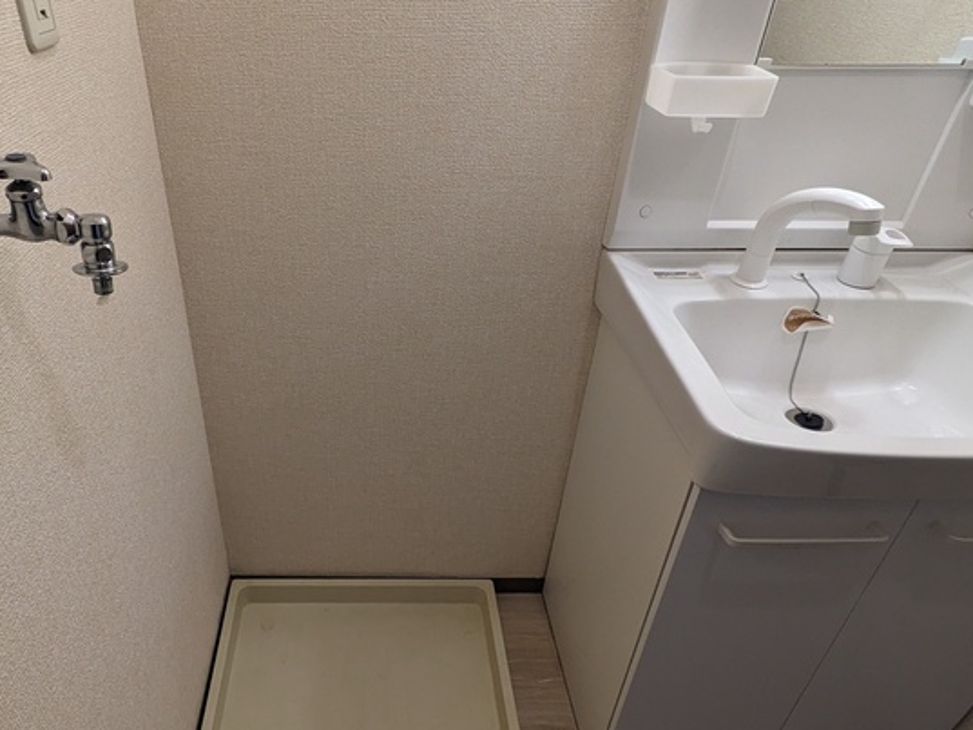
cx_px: 367
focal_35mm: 25
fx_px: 703
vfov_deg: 54.8
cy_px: 409
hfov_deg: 68.3
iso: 112
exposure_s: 1/60
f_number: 2.2
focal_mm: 1.83
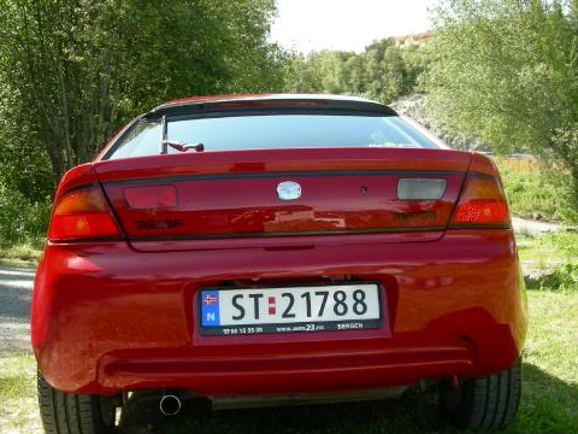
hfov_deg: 39.7
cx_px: 282
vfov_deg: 30.2
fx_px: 801
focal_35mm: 48
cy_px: 186
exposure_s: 1/113
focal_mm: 7.5
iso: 64
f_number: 4.8
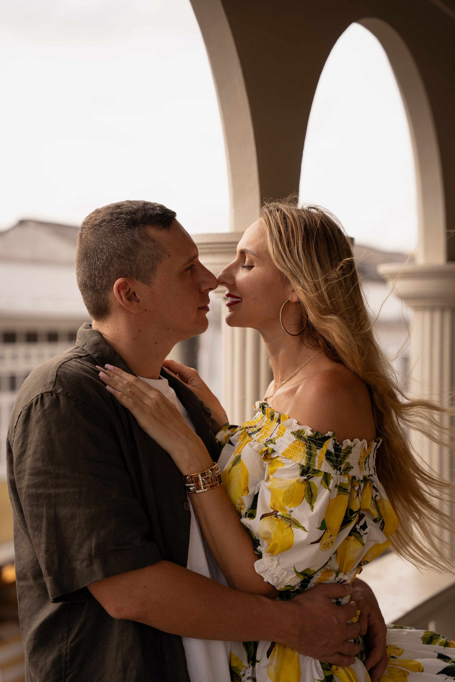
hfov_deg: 19.5
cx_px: 228
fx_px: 1327
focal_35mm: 70
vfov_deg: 28.8
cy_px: 341
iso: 125
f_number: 3.2
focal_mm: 70
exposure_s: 1/800
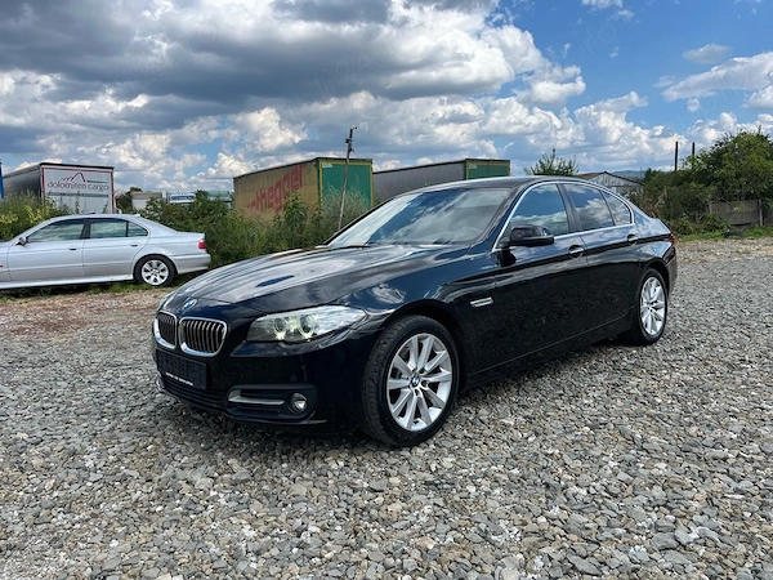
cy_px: 290
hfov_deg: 67.3
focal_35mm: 26
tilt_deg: -7.8
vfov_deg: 53.1
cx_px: 386
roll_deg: +3.2
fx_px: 581
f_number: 1.6
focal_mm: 5.1
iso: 50
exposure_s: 1/2755
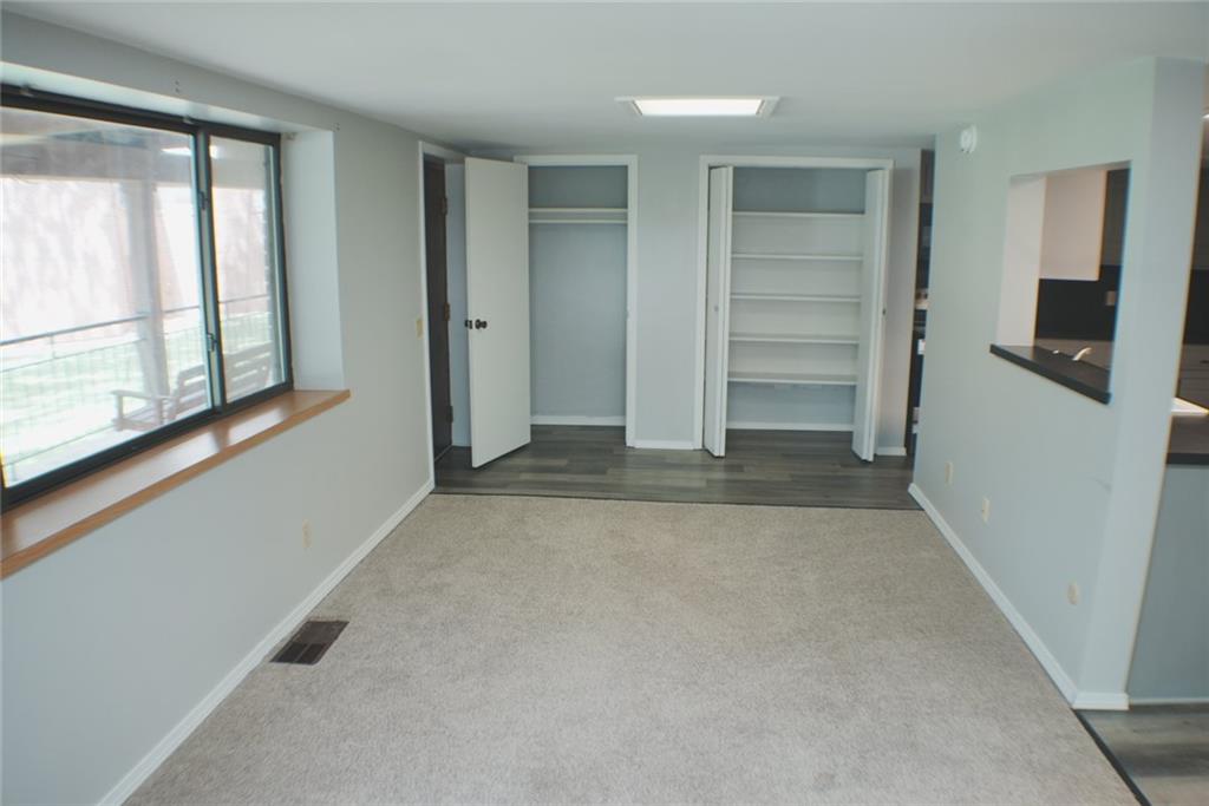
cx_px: 604
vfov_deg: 41.1
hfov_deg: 58.7
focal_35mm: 32
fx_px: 1075
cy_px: 403
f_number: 5.6
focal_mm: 32
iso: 1000
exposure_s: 1/80
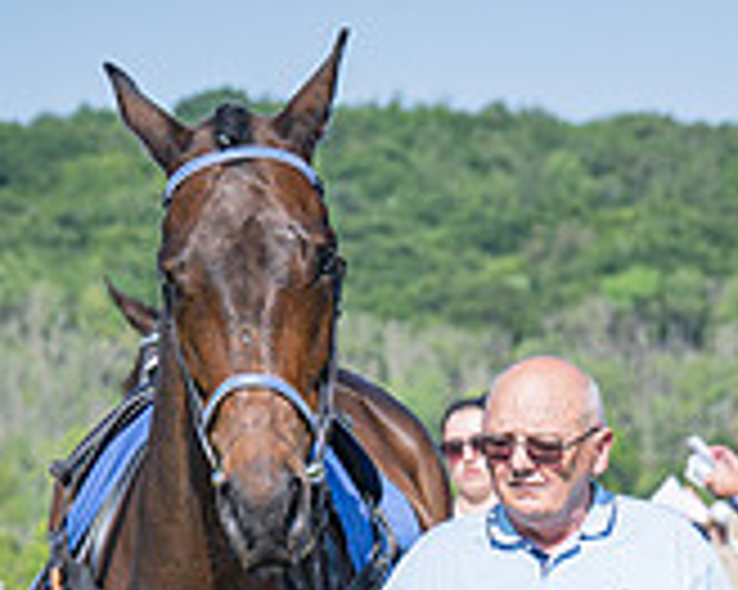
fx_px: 11722
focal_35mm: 537
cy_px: 1016
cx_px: 459
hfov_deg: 3.6
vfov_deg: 2.9
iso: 160
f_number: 5
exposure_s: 1/1000
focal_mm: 82
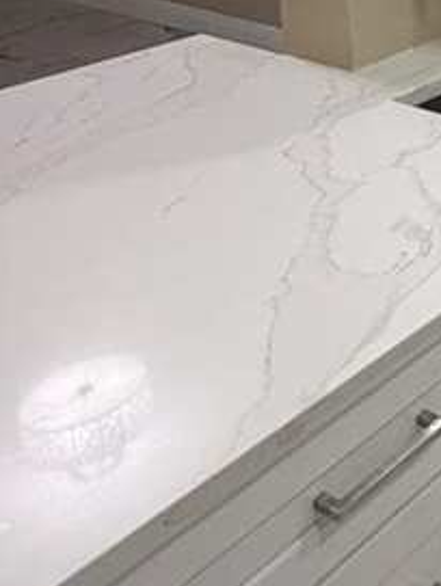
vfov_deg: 31.0
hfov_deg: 20.3
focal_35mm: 55
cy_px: -61
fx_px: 932
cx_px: 759
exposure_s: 1/120
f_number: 2.2
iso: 250
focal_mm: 2.22
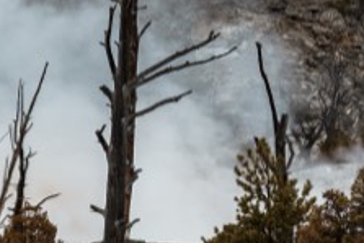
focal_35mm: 282
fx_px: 2853
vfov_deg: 4.9
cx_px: -248
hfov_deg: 7.1
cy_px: 18
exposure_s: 1/200
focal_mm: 70
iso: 200
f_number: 11
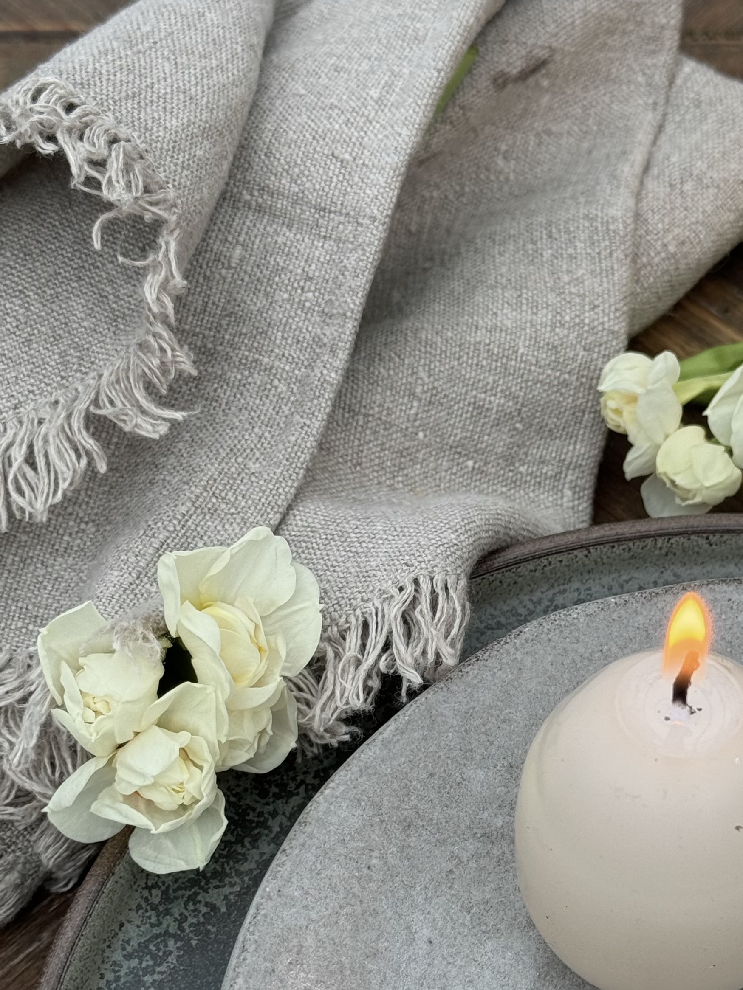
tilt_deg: -53.9
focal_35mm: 83
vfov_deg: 23.5
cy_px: 602
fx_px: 2375
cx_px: 525
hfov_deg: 17.7
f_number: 1.78
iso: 64
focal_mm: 6.86
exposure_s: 1/454
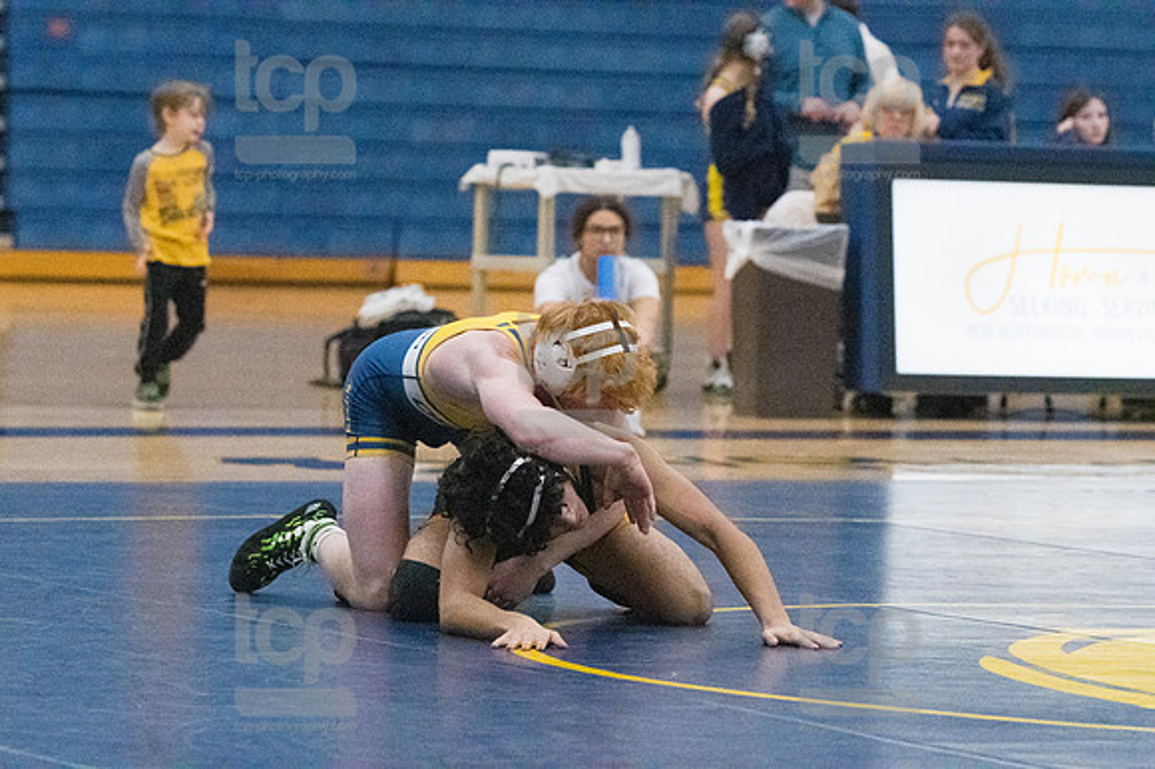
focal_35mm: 202
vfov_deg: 6.8
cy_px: 384
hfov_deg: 10.2
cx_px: 578
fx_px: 6477
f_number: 4.5
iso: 8000
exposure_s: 1/1250
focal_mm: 135
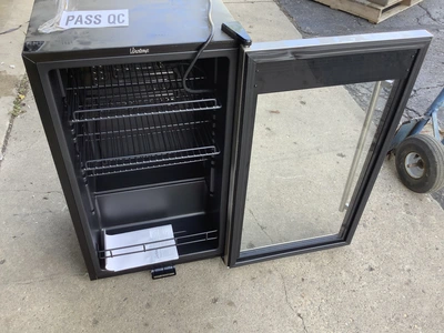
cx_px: 222
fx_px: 398
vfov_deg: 45.4
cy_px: 166
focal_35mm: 31
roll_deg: -1.2
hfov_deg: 58.4
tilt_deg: -42.4
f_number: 2.4
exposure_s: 1/120
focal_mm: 3.3
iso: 50
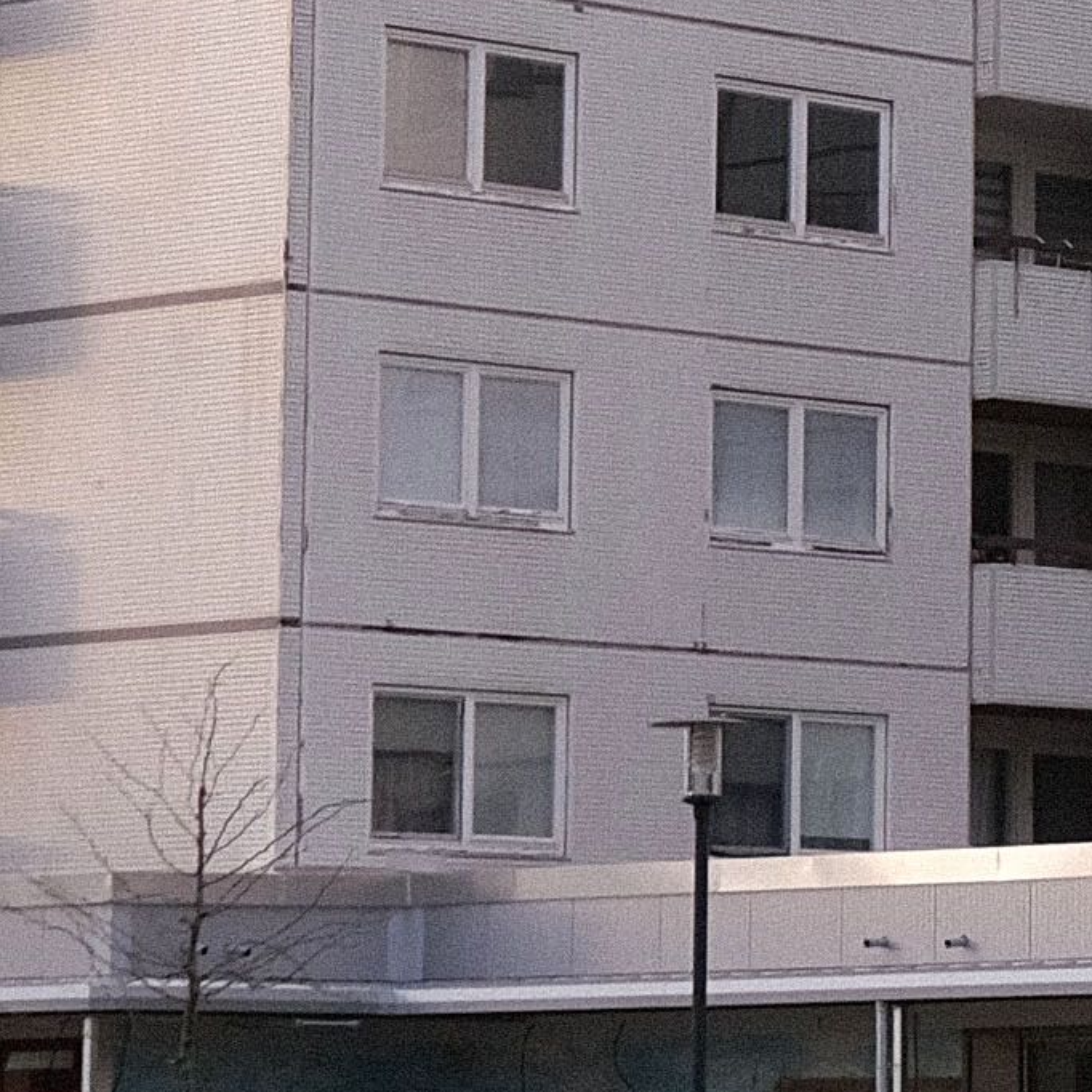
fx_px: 7495
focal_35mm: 210
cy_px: -319
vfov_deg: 8.2
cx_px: 1382
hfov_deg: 8.2
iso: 320
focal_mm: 18
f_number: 1.4
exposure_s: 1/850
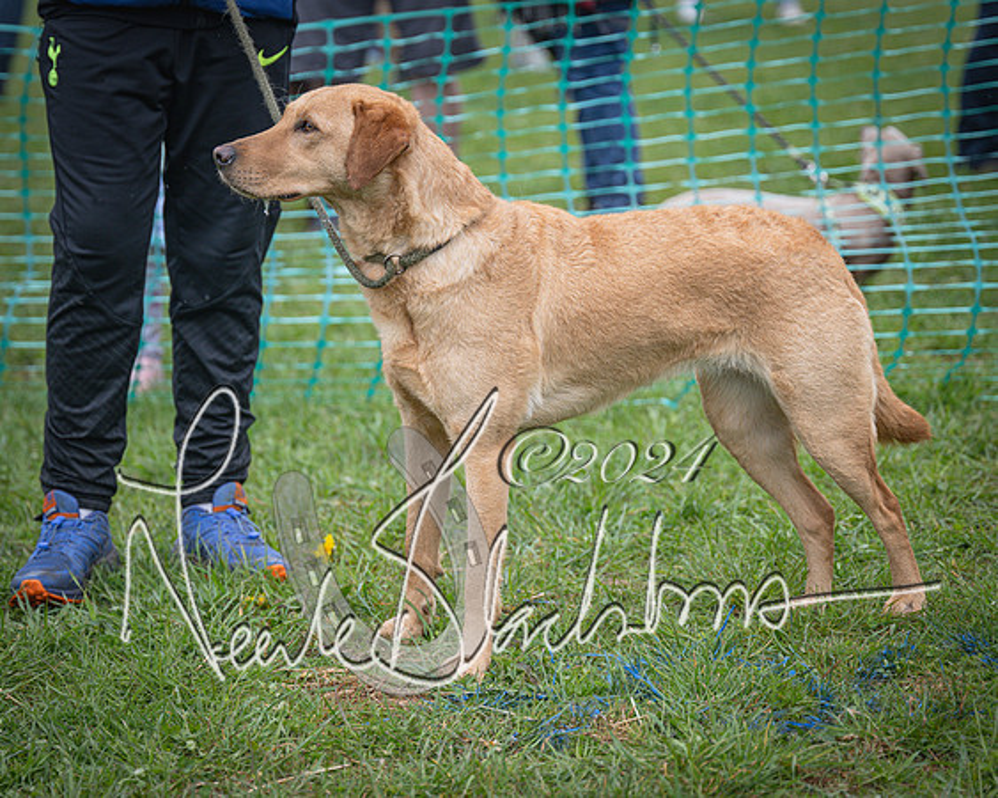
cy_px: 340
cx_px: 349
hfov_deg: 15.0
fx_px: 3790
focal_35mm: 128
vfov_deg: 12.0
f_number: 4
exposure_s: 1/1250
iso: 400
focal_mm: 98
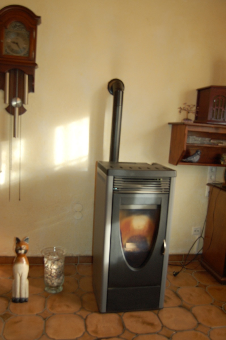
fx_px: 283
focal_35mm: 30
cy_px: 170
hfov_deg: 43.5
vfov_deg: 62.0
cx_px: 113
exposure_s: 1/80
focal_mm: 20
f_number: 3.8
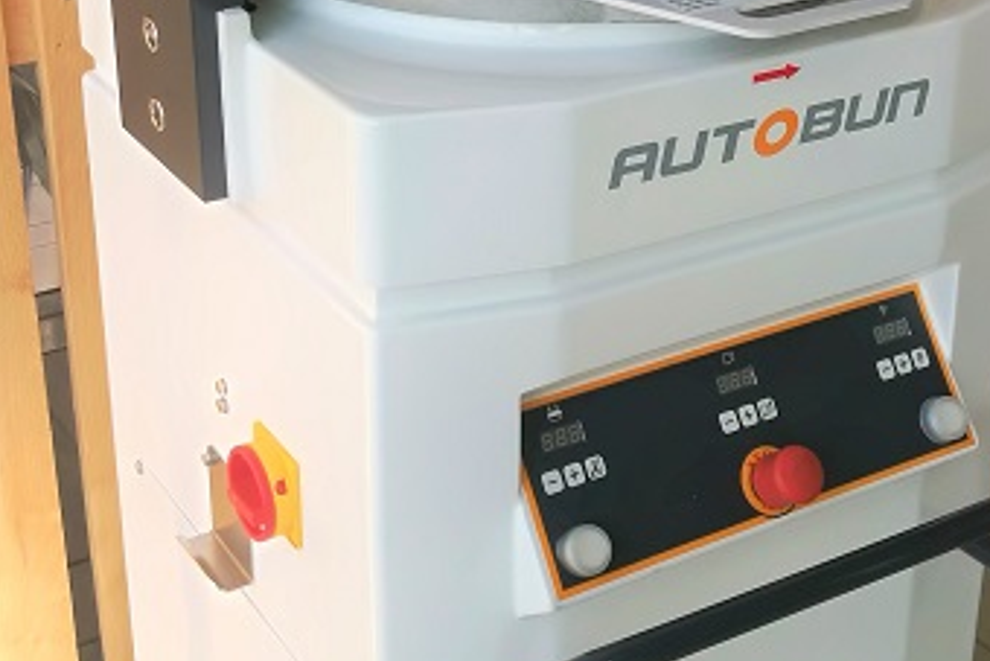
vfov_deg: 20.4
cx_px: 577
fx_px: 1816
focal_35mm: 66
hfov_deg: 30.4
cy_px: 140
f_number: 2.2
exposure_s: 1/172
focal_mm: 4.5
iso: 50
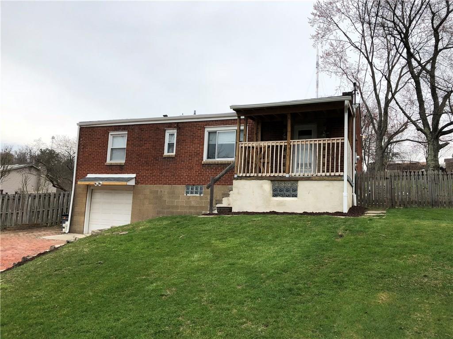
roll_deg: -3.5
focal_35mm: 28
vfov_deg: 49.7
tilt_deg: +8.7
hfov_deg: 63.4
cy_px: 170
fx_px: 366
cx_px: 226
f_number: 1.8
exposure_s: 1/1453
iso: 20
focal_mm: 4
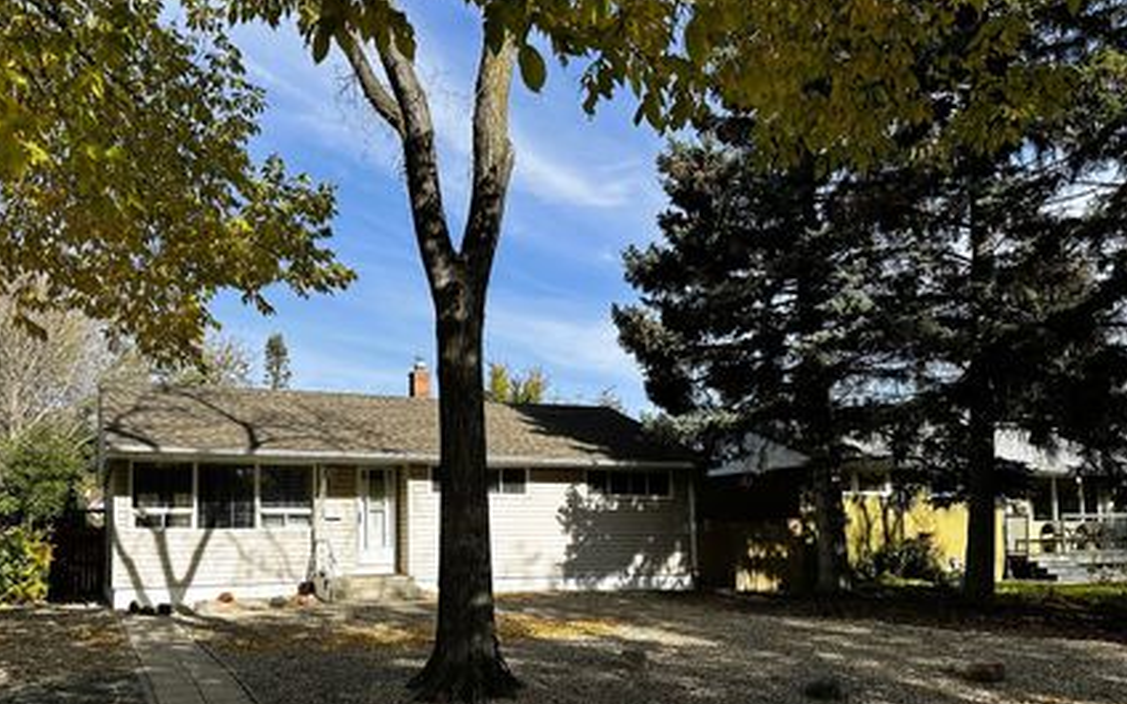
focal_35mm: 30
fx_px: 921
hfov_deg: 62.6
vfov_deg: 41.2
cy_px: 480
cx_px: 476
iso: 80
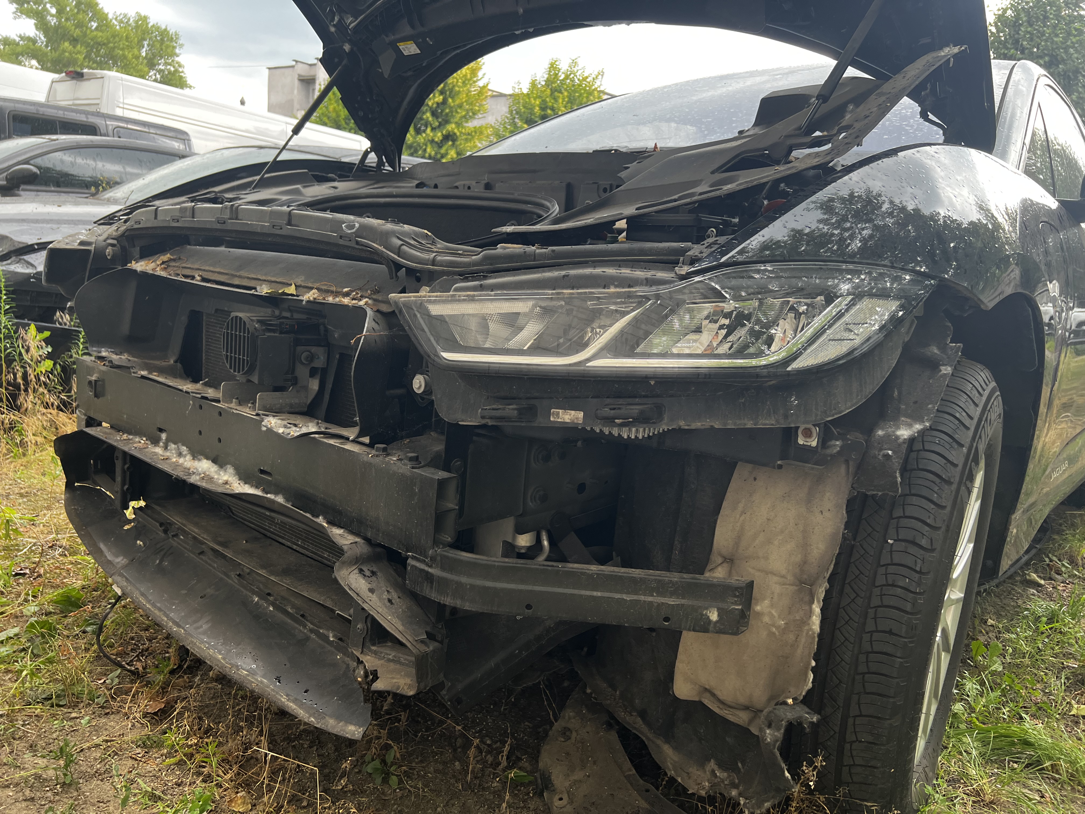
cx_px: 542
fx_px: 815
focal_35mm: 26
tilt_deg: -12.1
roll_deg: -6.3
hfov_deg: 67.3
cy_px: 407
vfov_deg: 53.1
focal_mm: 5.7
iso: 80
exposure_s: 1/121
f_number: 1.5
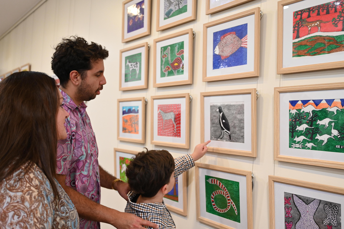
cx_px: 172
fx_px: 353
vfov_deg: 35.9
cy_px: 114
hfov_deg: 51.9
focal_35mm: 37
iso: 2500
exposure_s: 1/125
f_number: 4
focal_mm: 37
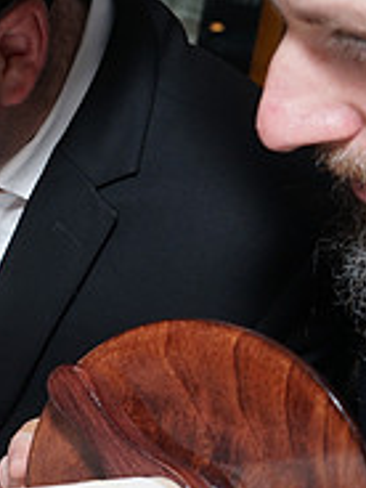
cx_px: -236
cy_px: 341
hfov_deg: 15.5
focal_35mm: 85
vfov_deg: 22.9
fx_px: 1198
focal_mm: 28
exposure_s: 1/100
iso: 250
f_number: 5.6
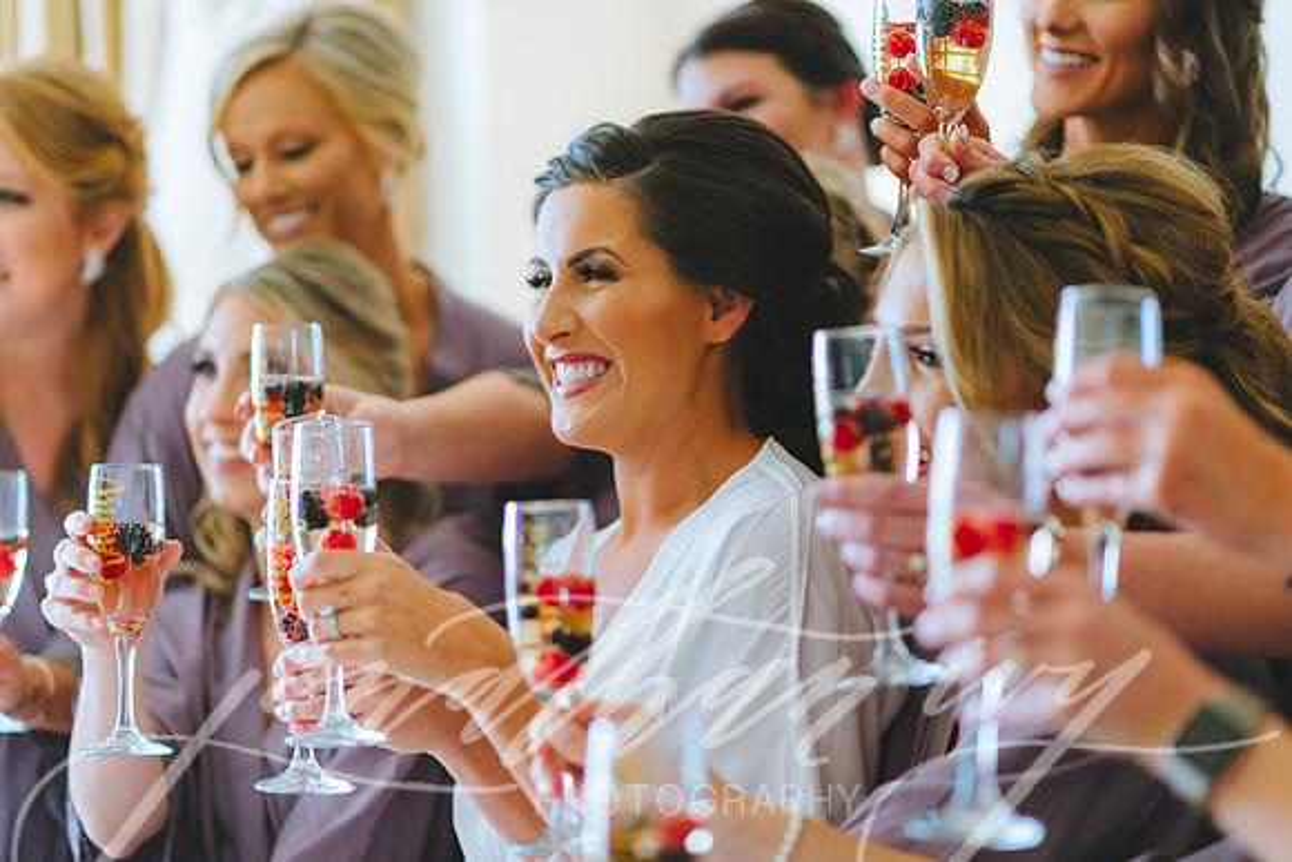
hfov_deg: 23.9
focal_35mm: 85
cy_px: 431
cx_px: 646
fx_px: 3051
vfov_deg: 16.1
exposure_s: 1/320
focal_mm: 85
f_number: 2
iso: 400
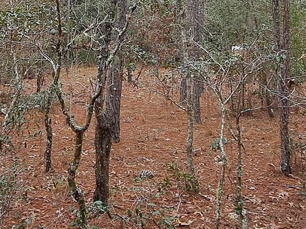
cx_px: 89
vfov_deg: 33.3
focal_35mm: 41
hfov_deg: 44.7
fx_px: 362
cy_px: 24
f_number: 2.2
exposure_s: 1/248
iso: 50
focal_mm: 1.74
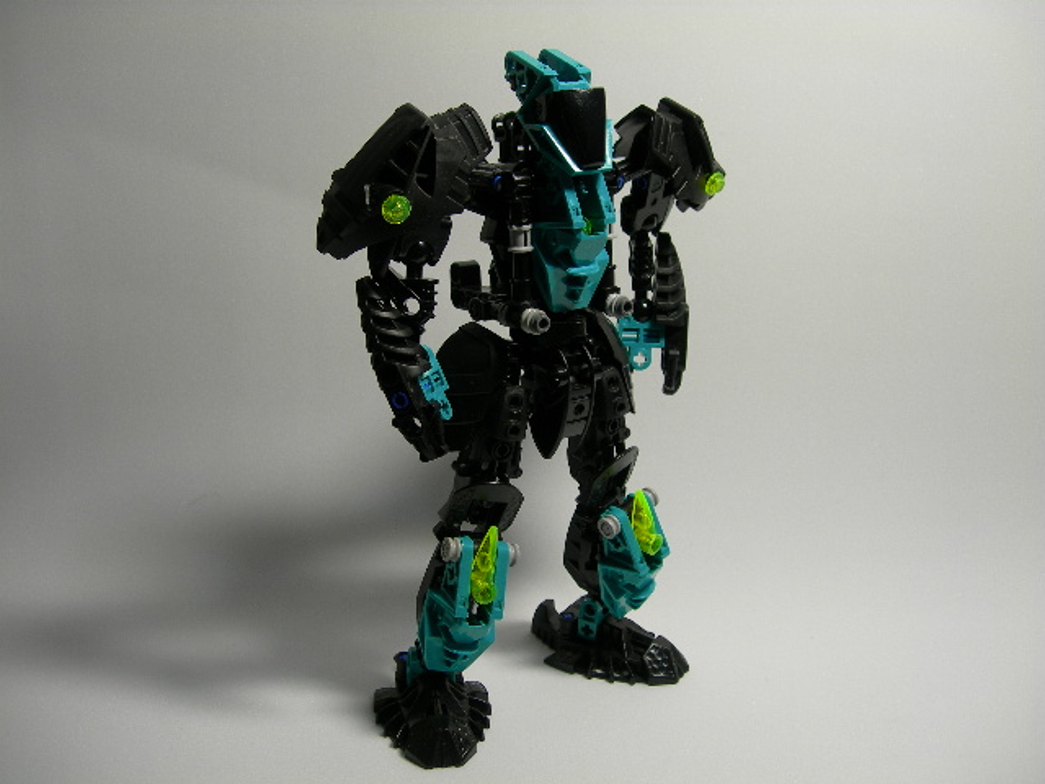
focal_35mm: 38
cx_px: 522
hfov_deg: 49.0
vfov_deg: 37.7
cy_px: 392
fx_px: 1147
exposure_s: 1/18.4
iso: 50
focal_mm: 7.8
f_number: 2.8
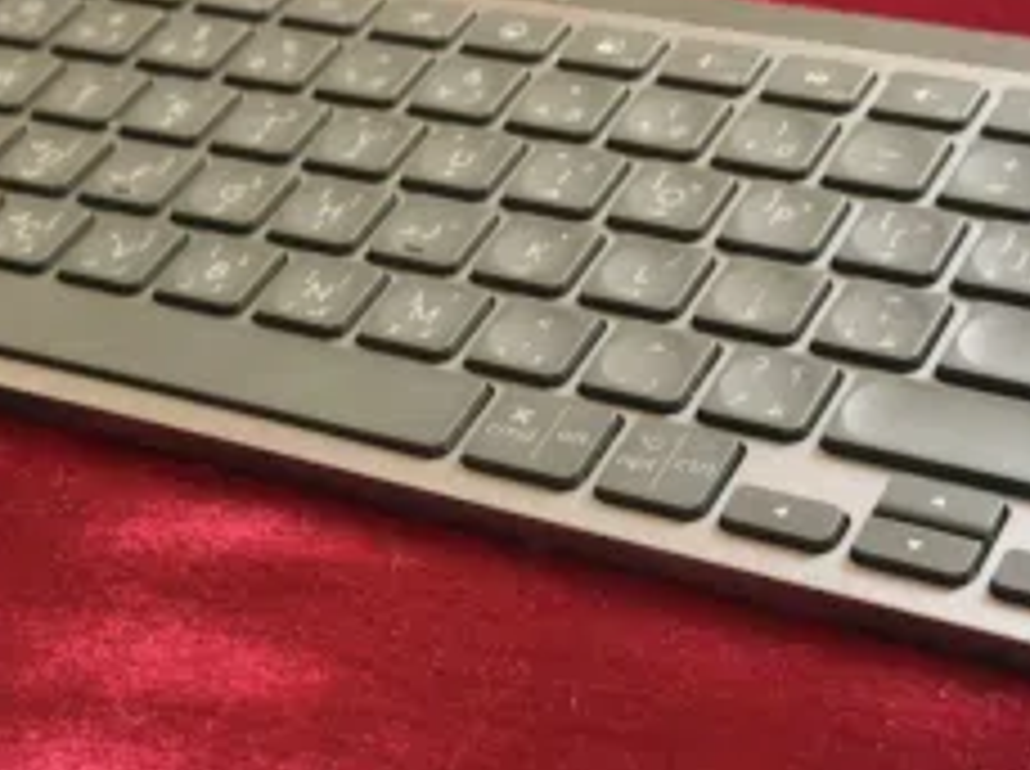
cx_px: 517
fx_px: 2495
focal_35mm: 84
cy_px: 383
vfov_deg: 17.5
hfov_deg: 23.3
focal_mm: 6.76
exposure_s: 1/30
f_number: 1.78
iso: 800
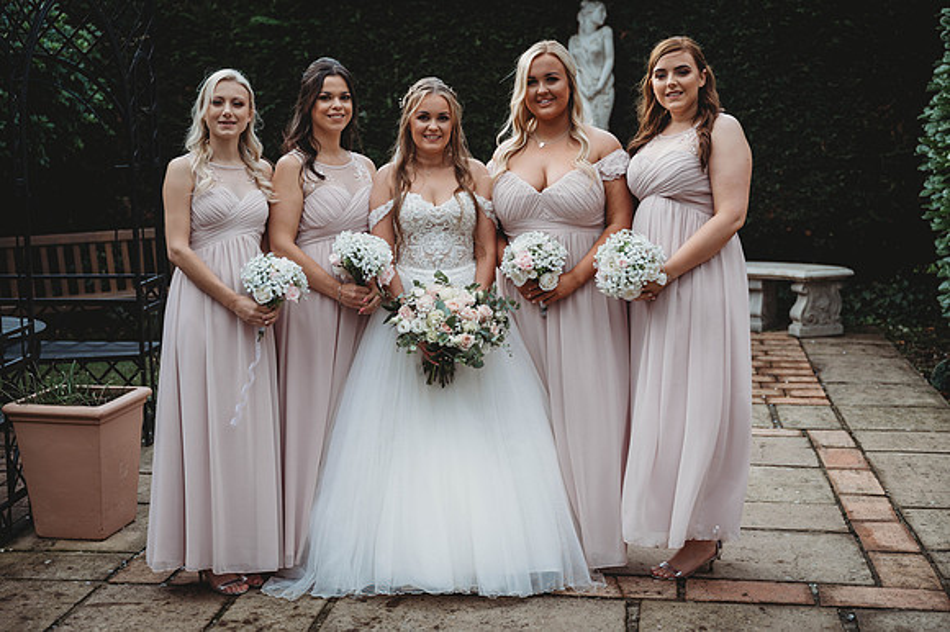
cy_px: 316
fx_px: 1371
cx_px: 475
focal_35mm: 52
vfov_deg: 26.0
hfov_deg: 38.2
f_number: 2.8
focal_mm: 52
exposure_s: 1/500
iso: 100
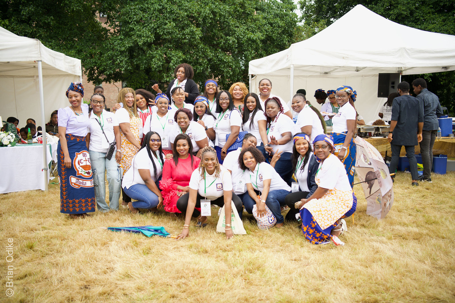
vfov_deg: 33.4
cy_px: 152
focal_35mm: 40
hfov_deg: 48.5
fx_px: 505
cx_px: 228
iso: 160
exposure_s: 1/60
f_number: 2.8
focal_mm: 40
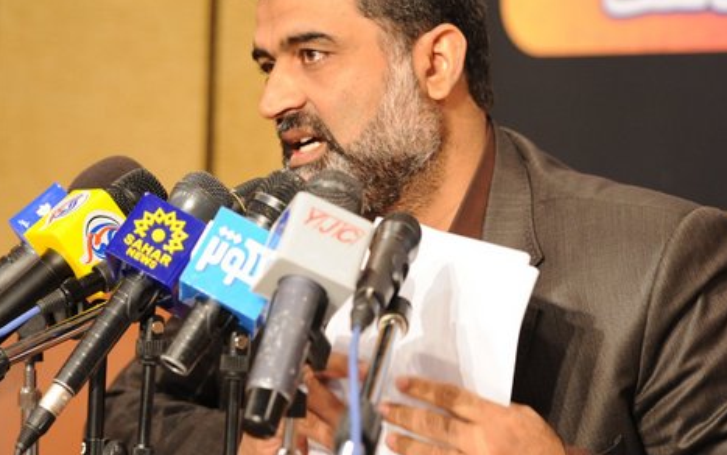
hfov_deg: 14.0
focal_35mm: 149
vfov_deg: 8.8
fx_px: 2953
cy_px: 182
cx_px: 302
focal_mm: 105
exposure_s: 1/80
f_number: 3.5
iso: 2500
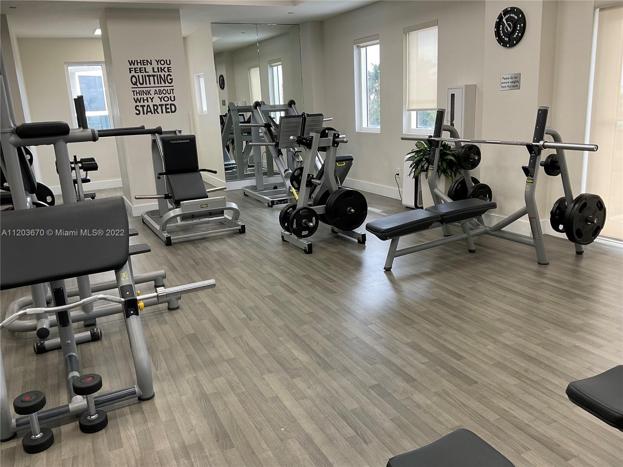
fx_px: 522
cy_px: 234
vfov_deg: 48.2
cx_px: 312
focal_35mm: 29
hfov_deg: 61.7
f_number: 1.8
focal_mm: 3
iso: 40
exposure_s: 1/60
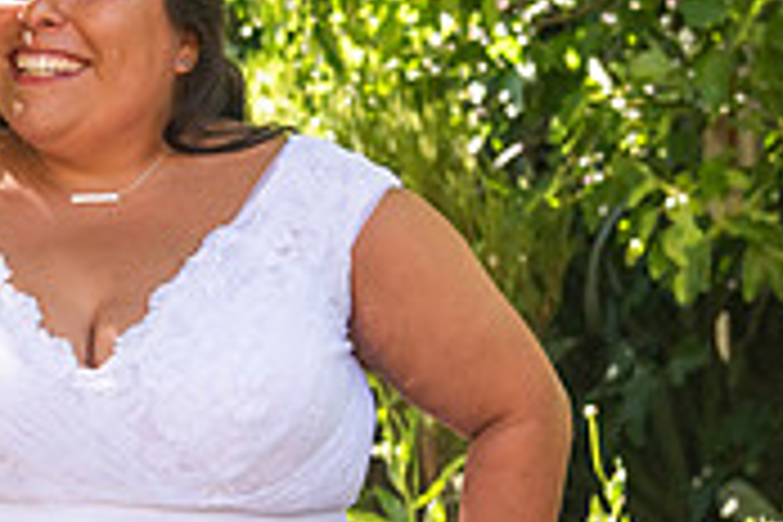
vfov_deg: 8.6
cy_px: 340
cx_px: -117
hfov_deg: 12.6
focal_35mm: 160
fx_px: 3480
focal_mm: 48
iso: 640
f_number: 4
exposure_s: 1/800
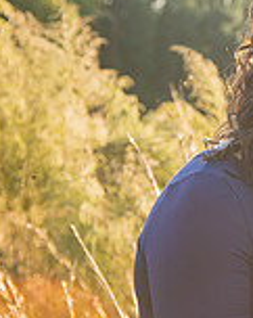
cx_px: 600
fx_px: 1483
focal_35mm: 158
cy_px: 154
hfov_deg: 8.9
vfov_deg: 12.2
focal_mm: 44
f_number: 4
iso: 200
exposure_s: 1/200
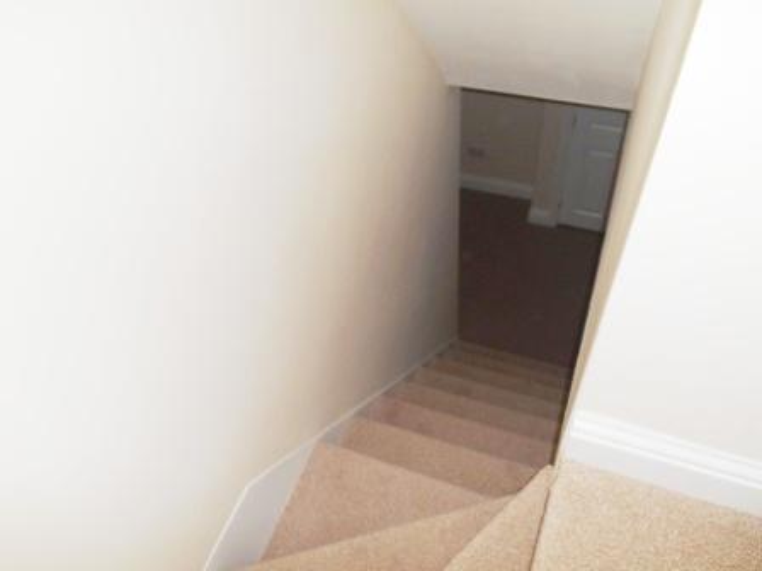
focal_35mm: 26
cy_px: 286
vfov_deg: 53.1
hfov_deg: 67.3
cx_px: 381
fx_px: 572
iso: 80
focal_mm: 4.7
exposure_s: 1/25
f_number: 3.4
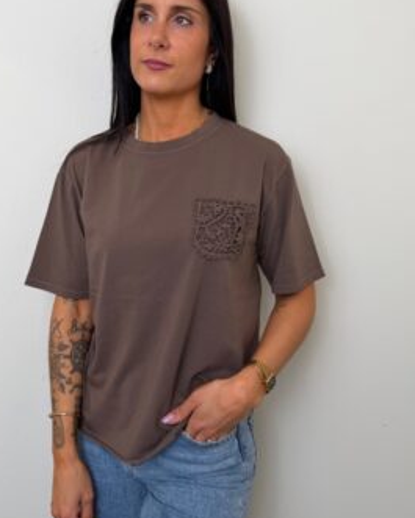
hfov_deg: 44.4
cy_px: 206
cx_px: 177
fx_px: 506
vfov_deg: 53.8
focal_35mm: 33
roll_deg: -2.3
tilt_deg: -7.5
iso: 80
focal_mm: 6.76
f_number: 1.78
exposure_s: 1/361
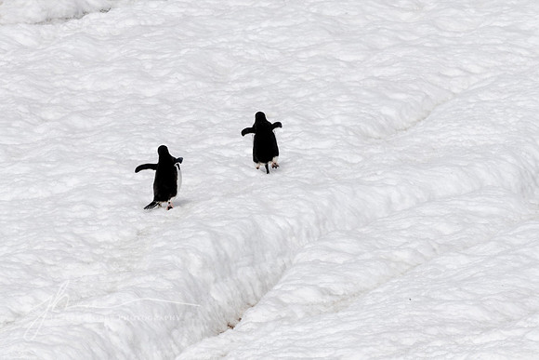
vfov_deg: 2.5
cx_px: 270
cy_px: 180
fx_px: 8236
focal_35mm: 550
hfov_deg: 3.7
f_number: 22
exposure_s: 1/200
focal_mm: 550
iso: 200
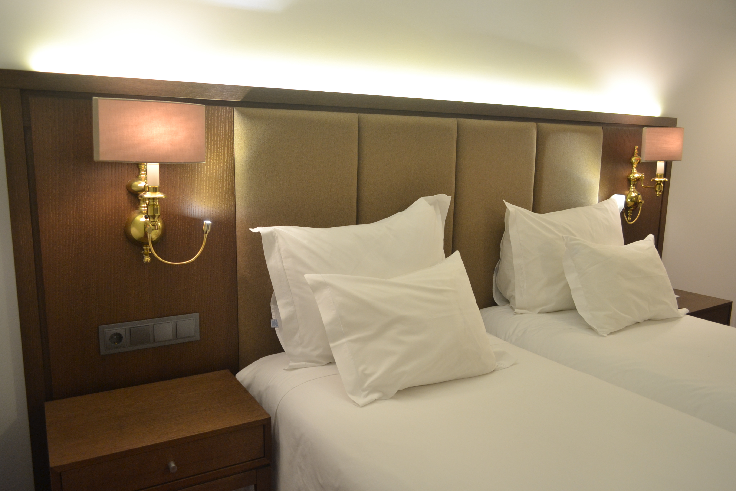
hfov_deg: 67.4
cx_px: 368
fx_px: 552
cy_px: 246
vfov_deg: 47.9
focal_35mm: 27
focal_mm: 18
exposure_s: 1/15
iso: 640
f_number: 3.5
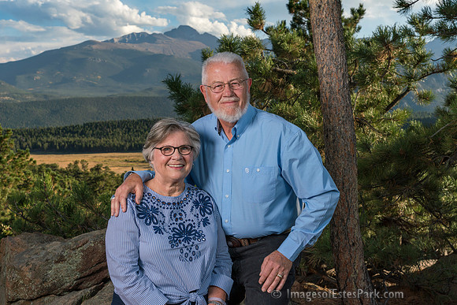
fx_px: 508
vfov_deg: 33.4
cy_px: 152
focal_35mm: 40
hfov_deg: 48.4
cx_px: 228
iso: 100
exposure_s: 1/250
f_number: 8
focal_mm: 40
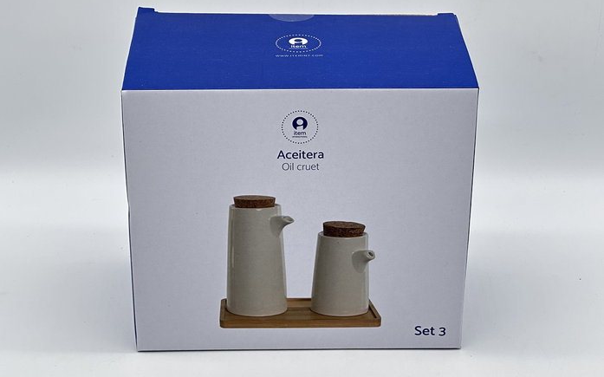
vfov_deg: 15.9
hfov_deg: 25.2
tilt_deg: -27.3
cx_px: 302
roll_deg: -0.3
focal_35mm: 82
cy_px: 168
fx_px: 1349
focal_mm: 9
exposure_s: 1/99
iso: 40
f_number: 2.8
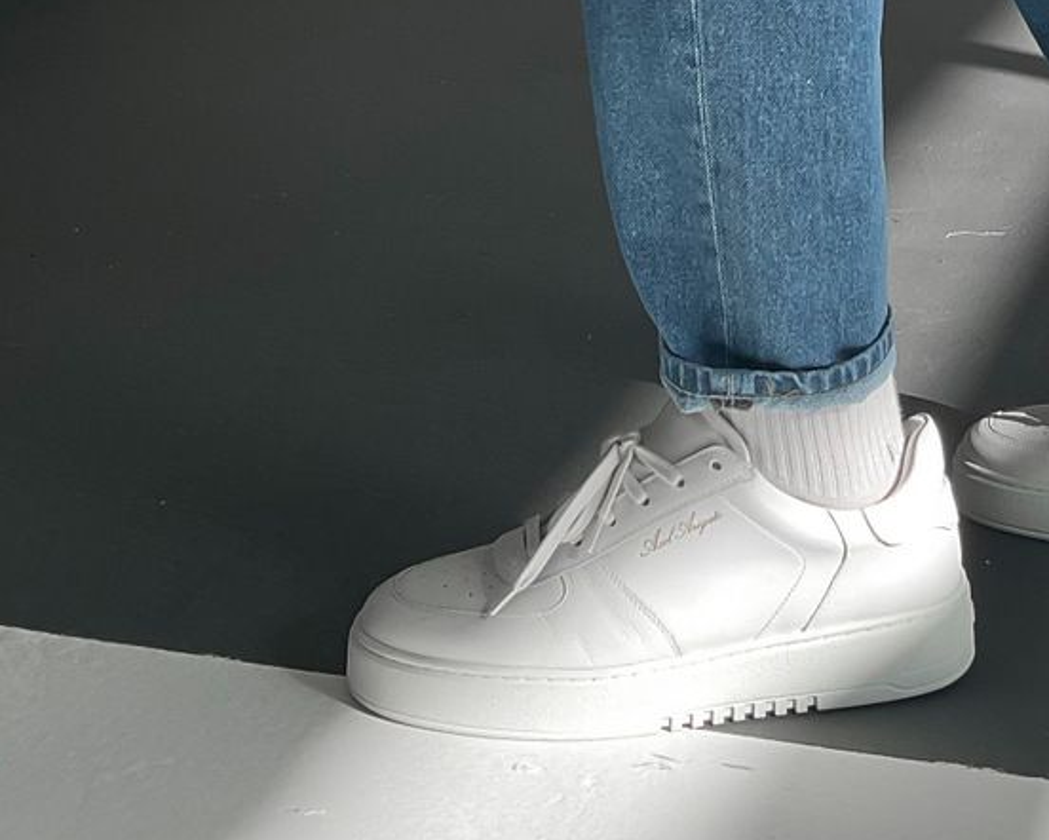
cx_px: 851
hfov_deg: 22.9
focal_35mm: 82
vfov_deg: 17.2
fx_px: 2547
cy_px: -355
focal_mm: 3
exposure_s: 1/350
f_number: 1.8
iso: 16
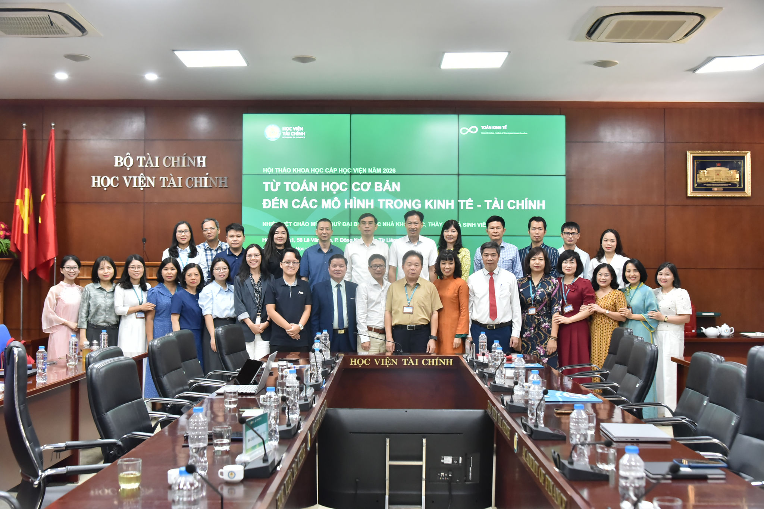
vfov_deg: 33.4
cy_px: 254
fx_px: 849
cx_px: 382
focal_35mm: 40
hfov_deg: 48.5
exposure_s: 1/100
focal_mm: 40
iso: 3200
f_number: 5.6
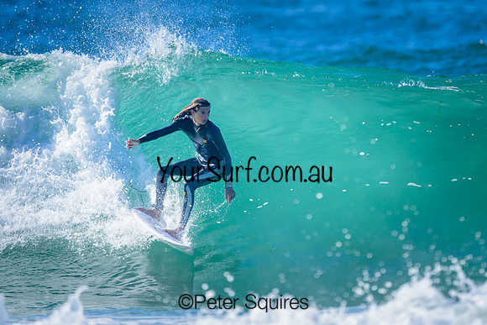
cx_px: 293
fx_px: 13989
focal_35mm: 1034
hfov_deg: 2.0
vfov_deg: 1.3
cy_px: 115
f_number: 6.3
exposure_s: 1/2000
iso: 500
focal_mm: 800
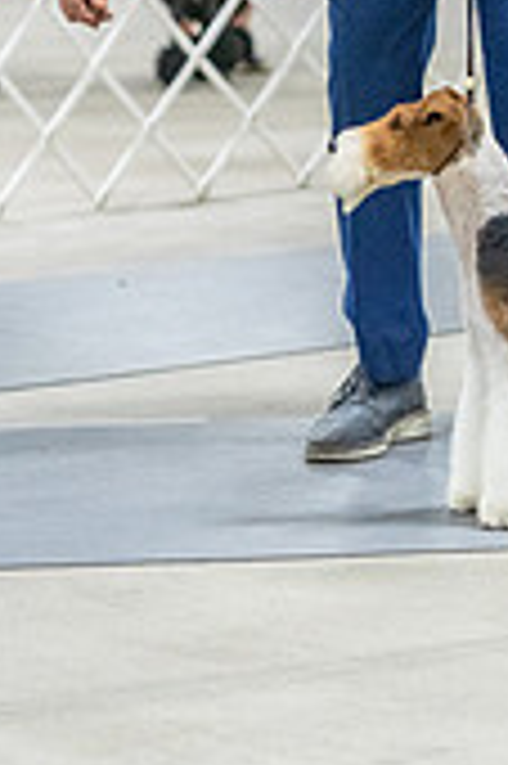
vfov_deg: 8.9
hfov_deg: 6.0
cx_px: 423
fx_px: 4878
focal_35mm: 230
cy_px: -130
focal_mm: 87
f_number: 3.2
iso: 6400
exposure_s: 1/400
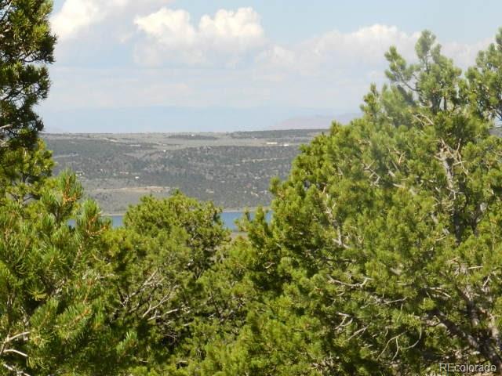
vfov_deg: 8.4
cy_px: 188
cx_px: 251
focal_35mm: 176
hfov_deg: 11.2
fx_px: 2552
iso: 160
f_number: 5.4
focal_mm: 31.2
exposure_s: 1/80
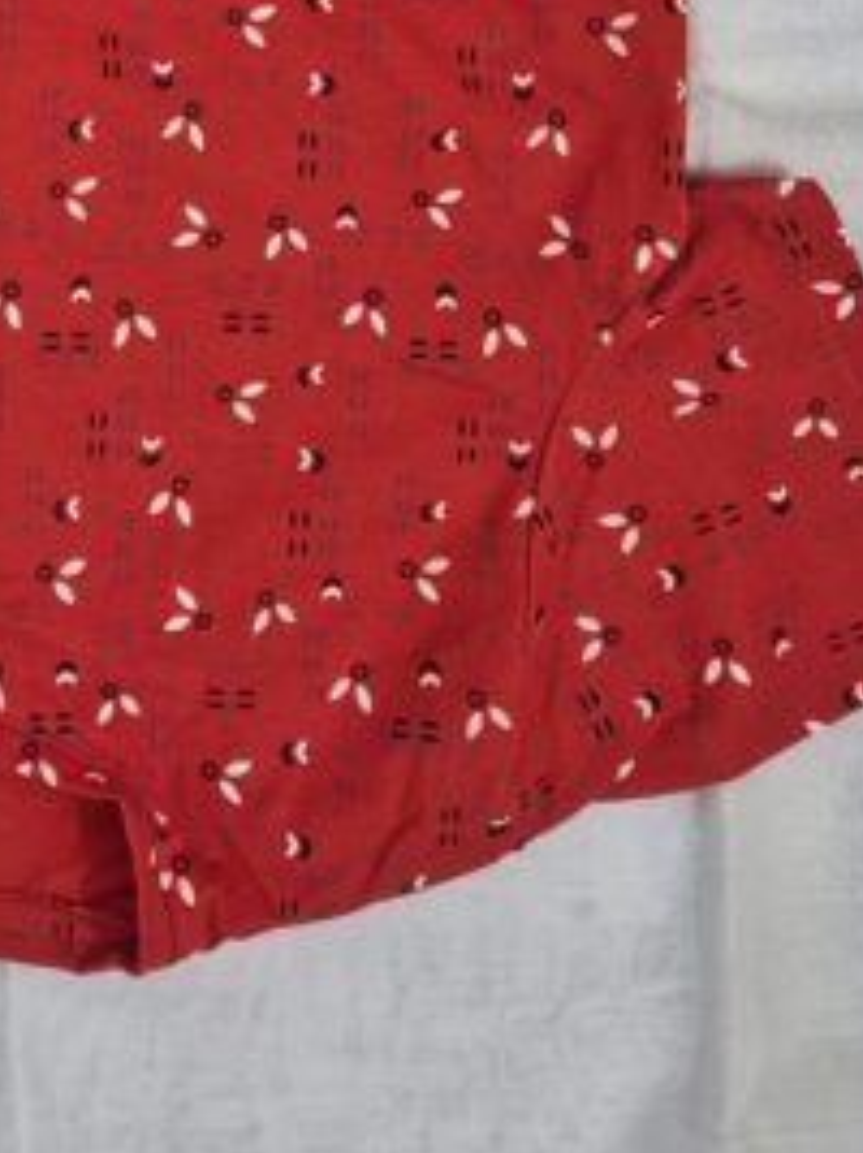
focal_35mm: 69
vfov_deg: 25.6
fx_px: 2295
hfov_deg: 20.3
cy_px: -190
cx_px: -99
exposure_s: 1/100
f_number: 1.8
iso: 1000
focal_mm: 5.4
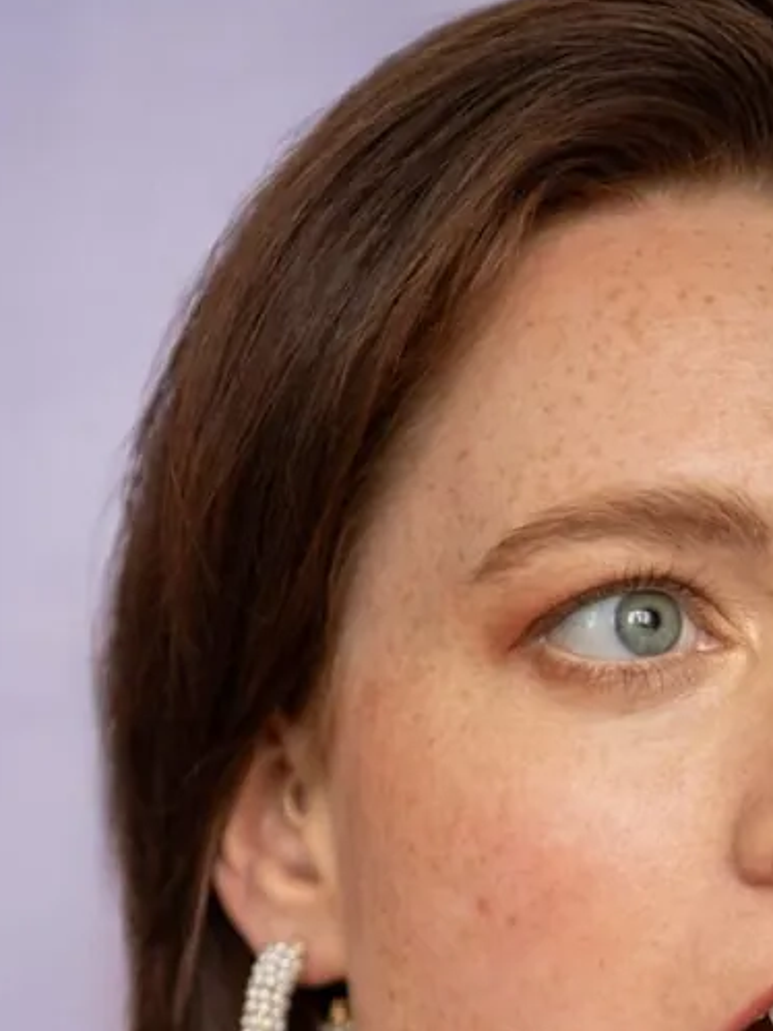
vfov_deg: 18.4
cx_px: 597
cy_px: 1058
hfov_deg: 14.2
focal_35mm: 104
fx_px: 3098
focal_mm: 50
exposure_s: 1/320
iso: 640
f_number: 2.8
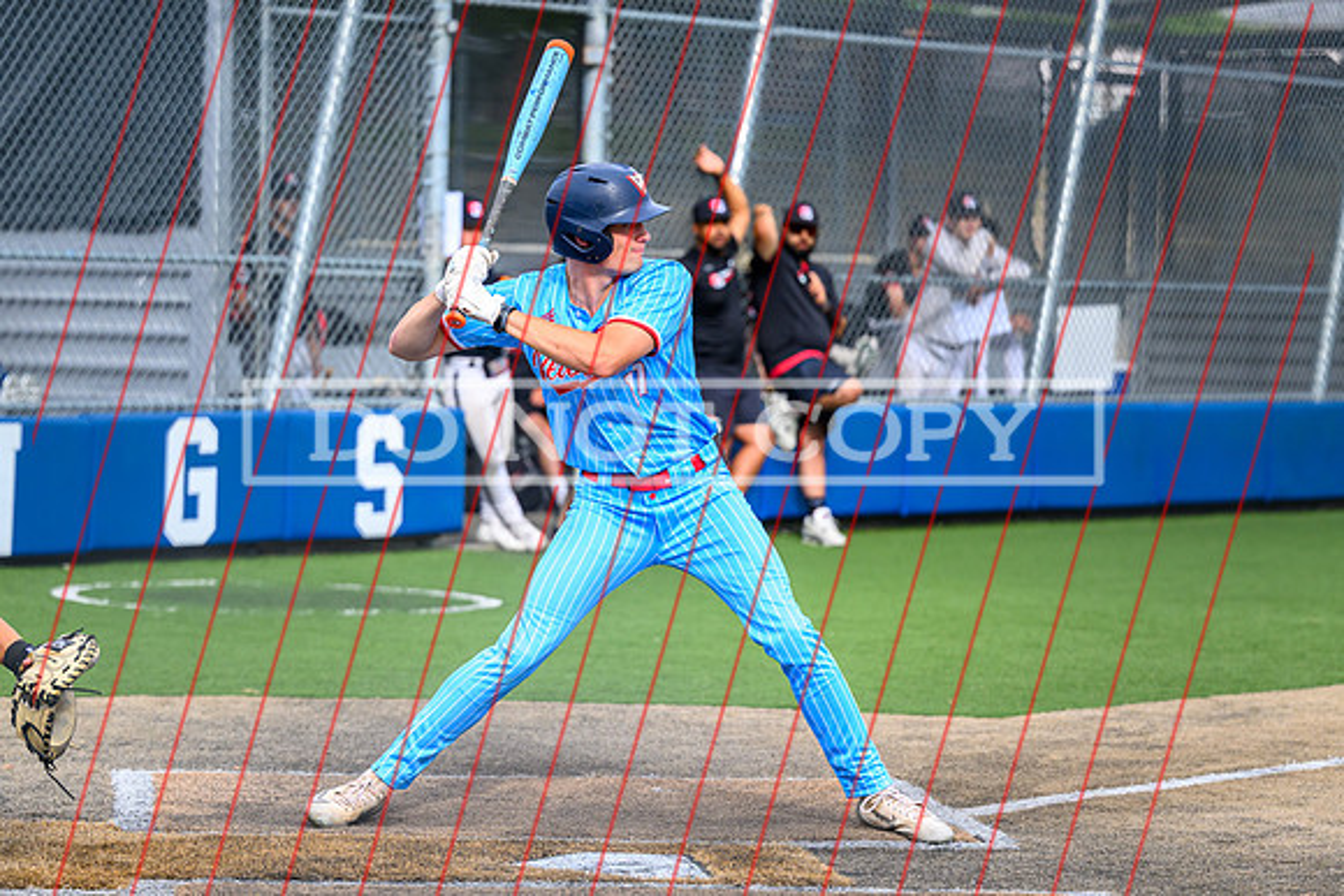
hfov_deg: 16.5
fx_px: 4620
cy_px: 503
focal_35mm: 124
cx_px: 580
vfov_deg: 11.1
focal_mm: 103
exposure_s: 1/3200
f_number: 2.8
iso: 640
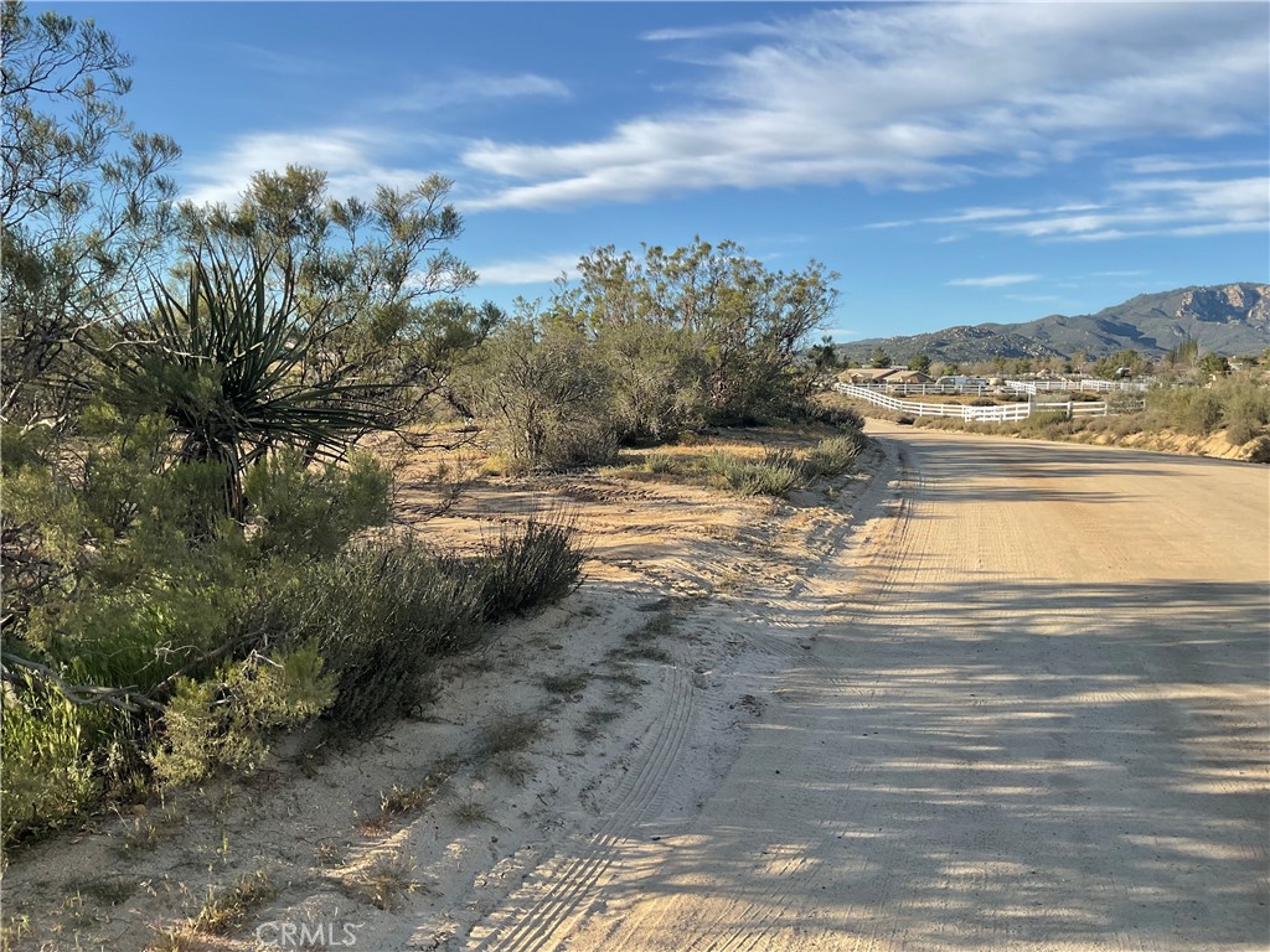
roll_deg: +0.1
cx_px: 635
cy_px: 476
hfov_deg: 61.7
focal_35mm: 29
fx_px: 1064
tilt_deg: -3.7
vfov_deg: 48.2
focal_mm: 3
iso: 16
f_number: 1.8
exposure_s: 1/1098
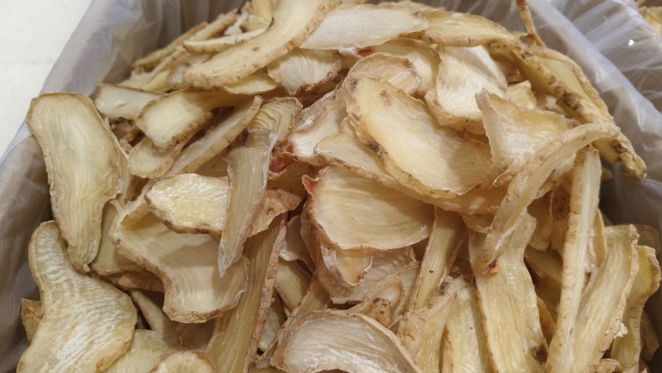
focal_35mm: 26
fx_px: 456
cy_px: 216
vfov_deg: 44.3
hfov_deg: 71.9
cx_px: 333
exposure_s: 1/100
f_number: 1.88
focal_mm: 5.6
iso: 707
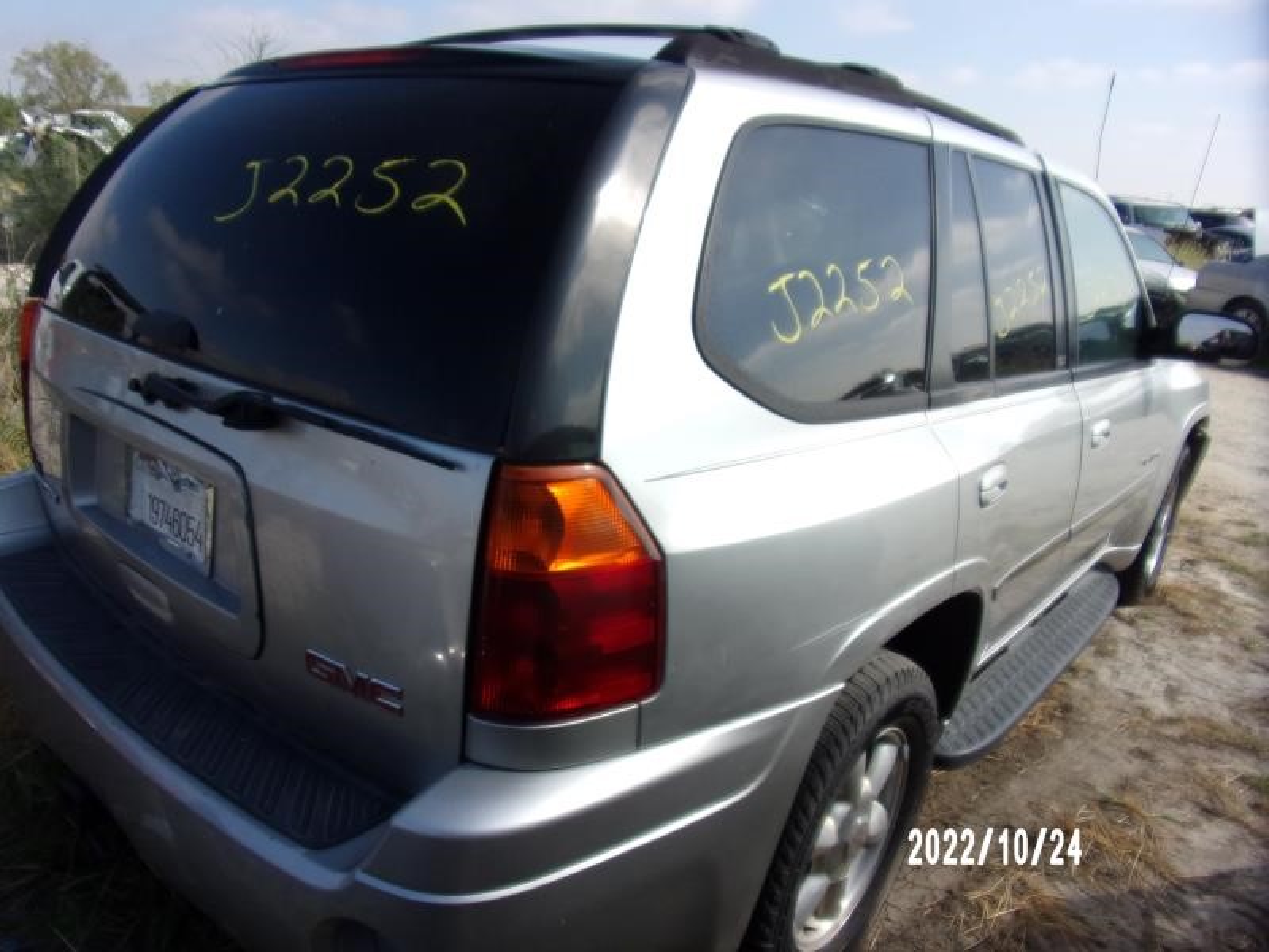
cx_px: 634
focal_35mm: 24
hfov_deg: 71.6
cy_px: 476
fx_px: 880
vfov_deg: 56.8
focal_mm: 4.3
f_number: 3.3
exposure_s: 1/950
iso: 80
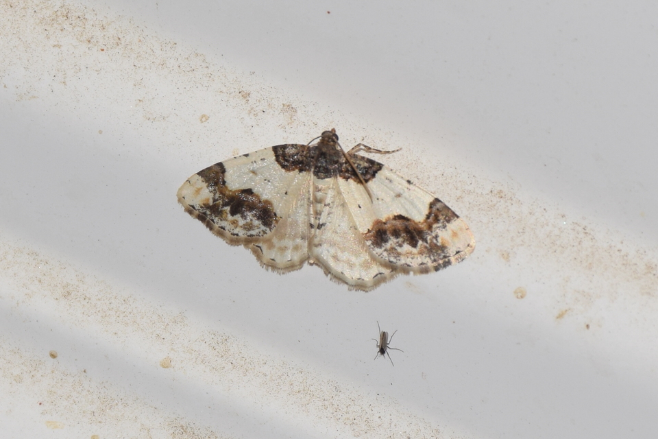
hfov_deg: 9.8
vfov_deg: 6.5
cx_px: 329
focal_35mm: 210
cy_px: 220
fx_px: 3838
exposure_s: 1/160
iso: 100
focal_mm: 140
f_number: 9
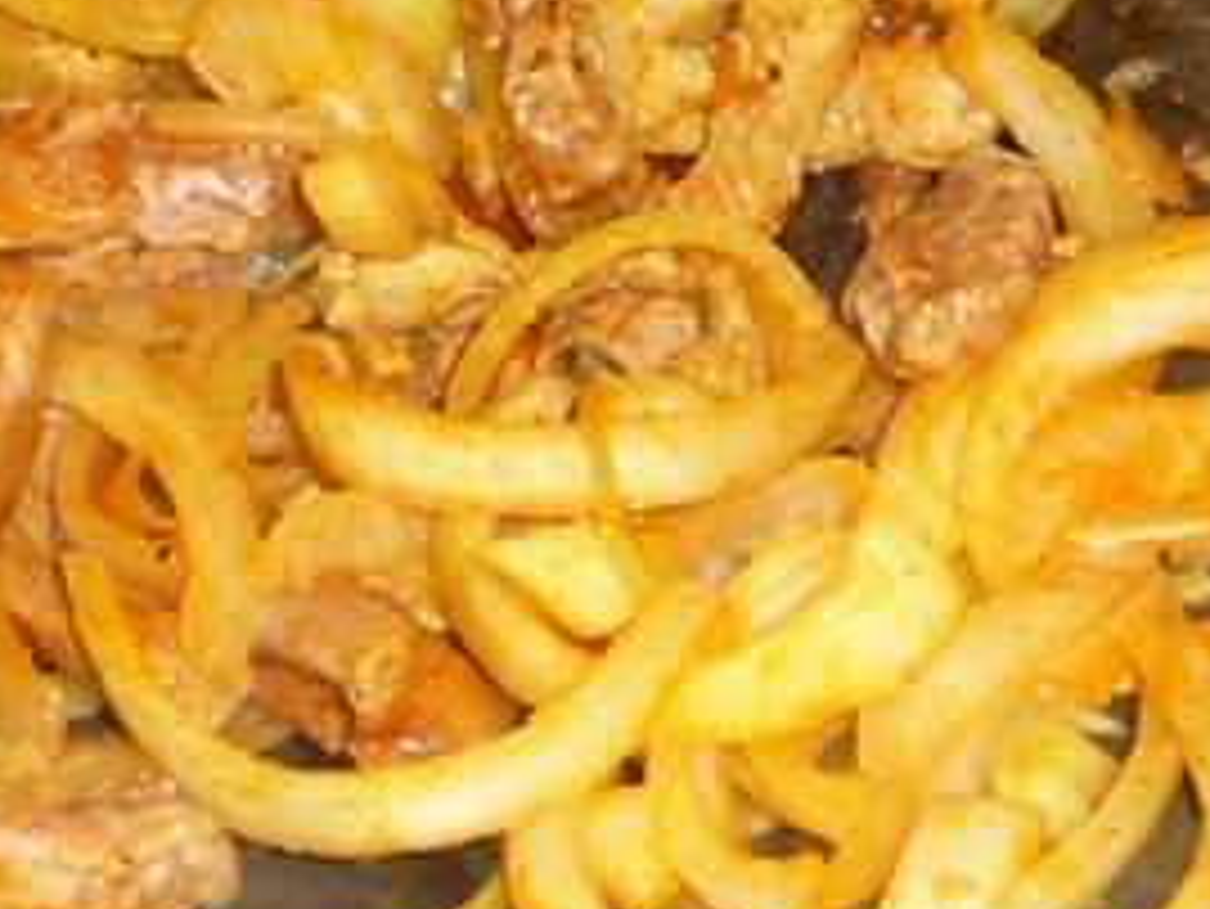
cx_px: 319
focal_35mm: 107
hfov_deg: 18.3
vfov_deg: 13.7
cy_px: 108
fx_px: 3742
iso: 100
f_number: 4.1
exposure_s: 1/30
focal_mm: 7.6
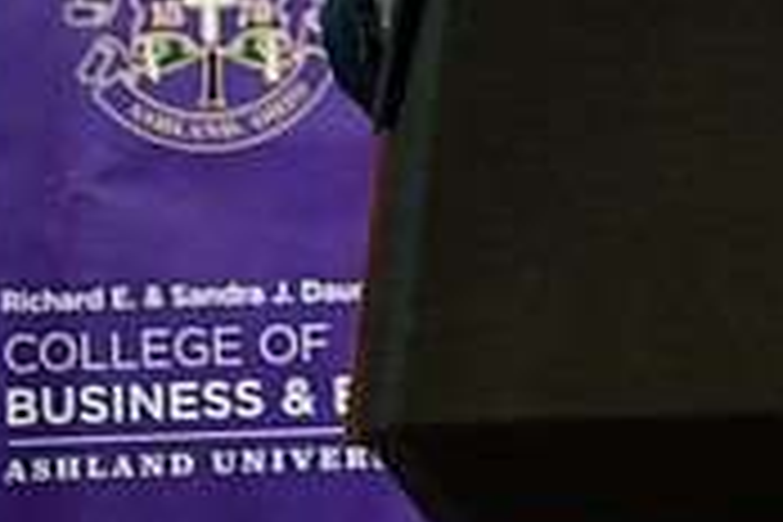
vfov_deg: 2.1
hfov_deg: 3.1
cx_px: 810
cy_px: -146
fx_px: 14528
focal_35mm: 668
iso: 2500
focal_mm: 200
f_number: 2.8
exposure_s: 1/200
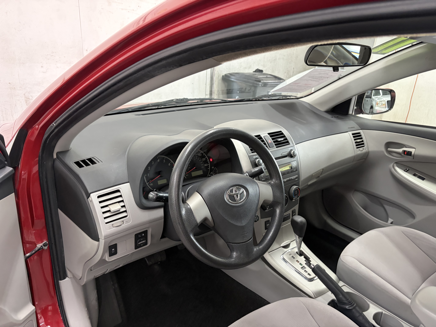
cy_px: 164
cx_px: 218
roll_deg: -4.1
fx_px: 327
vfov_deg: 53.1
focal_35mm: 26
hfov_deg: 67.3
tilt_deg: -21.7
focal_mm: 5.96
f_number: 1.6
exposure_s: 1/60
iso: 250
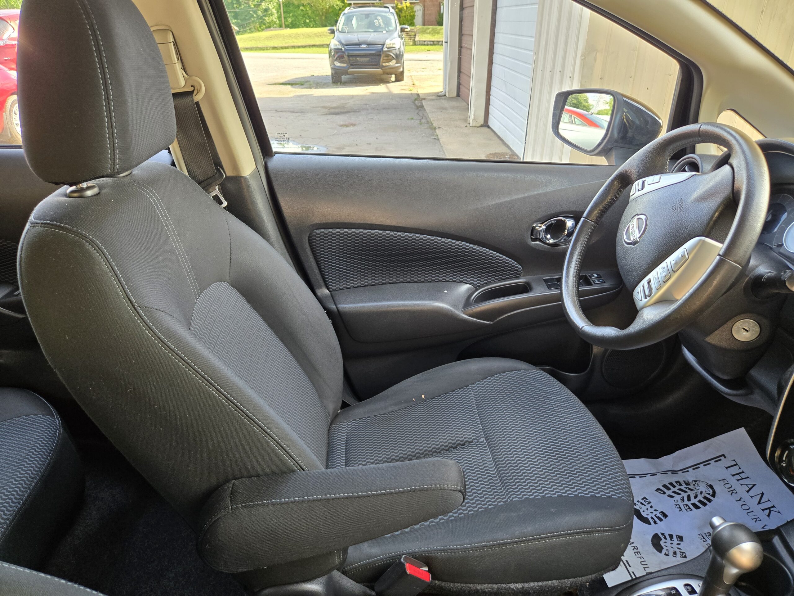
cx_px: 397
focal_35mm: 23
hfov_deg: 73.9
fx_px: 528
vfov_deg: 58.9
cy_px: 298
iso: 160
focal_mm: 5.4
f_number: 1.8
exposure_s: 1/180
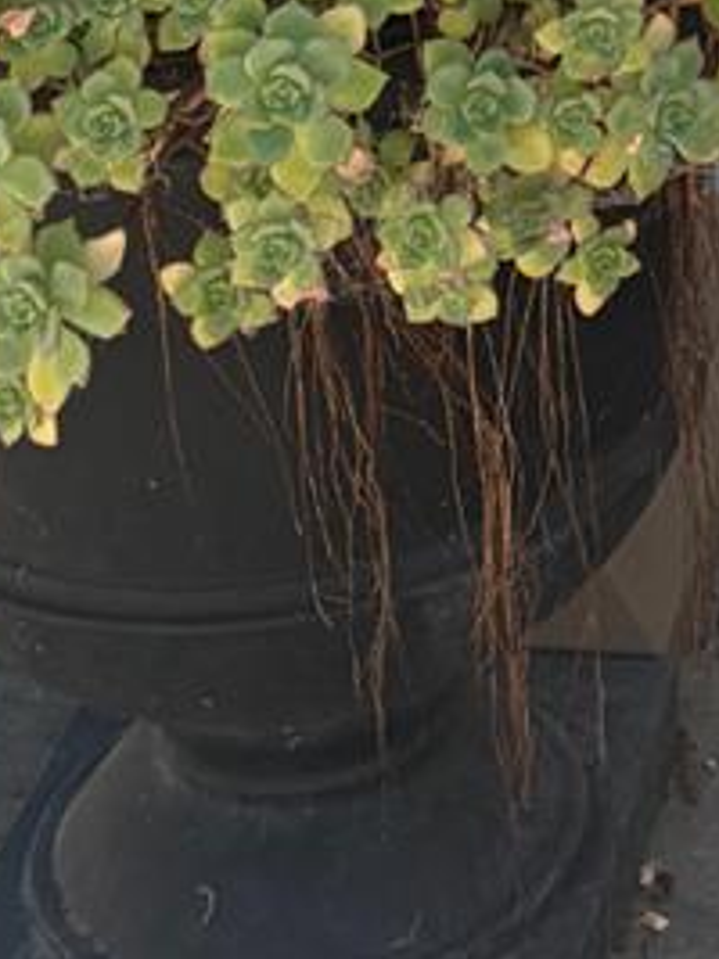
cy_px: -1112
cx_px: 1339
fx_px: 4047
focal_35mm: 146
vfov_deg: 11.7
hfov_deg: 9.6
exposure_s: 1/1117
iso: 64
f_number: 1.6
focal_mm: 5.96
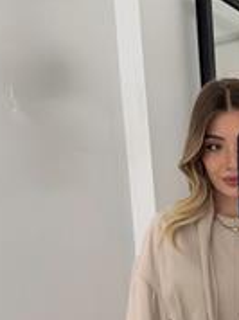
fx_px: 498
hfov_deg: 26.1
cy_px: 270
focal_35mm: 54
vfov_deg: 34.2
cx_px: 214
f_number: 1.78
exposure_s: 1/61
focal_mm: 6.76
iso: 200
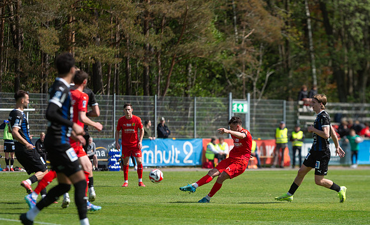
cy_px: 153
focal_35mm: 269
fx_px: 2691
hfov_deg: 7.9
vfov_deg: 4.8
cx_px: 230
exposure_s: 1/1600
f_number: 4
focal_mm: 200
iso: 100
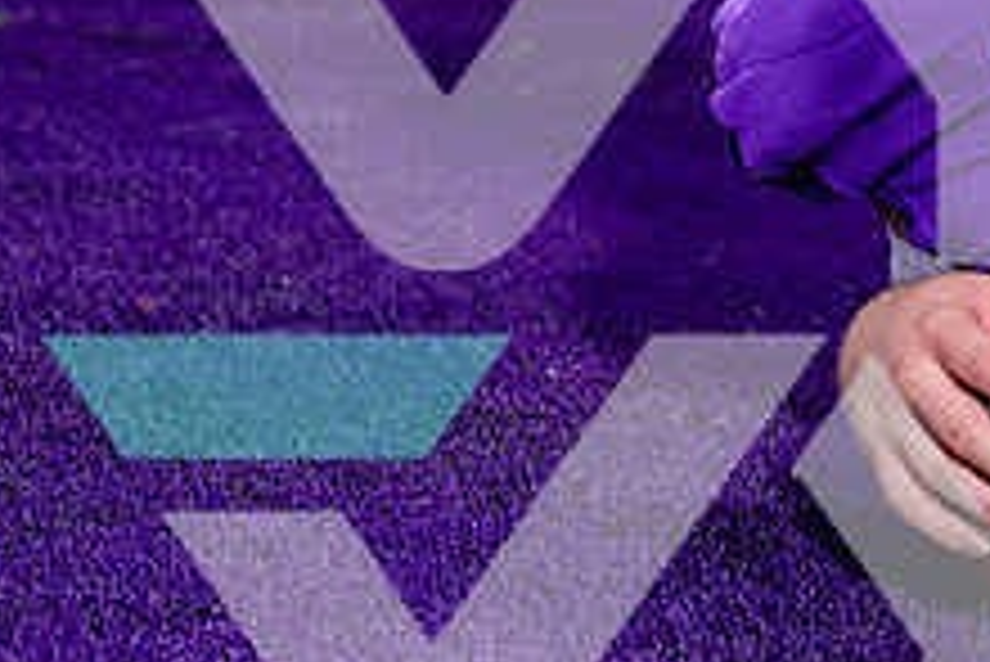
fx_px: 5669
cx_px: 1202
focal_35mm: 206
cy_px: 29
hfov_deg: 9.8
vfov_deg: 6.7
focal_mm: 70
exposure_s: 1/1250
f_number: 4
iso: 100
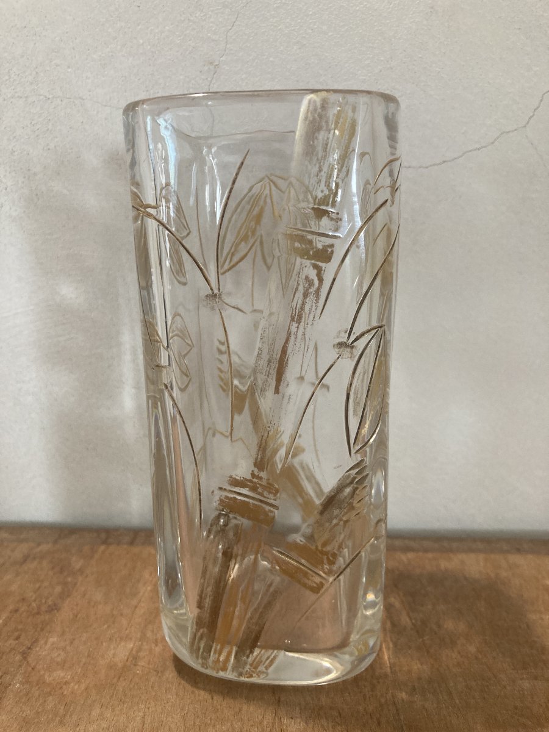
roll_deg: -1.2
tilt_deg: -12.6
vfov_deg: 63.4
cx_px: 274
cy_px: 366
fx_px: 592
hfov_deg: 49.7
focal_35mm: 28
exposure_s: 1/50
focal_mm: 3.99
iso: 160
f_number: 1.8
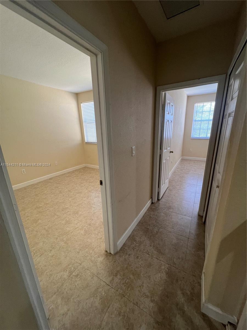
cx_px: 124
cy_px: 165
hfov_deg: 89.9
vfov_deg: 106.2
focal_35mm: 13
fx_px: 124
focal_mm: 1.57
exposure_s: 1/60
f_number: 1.8
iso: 125
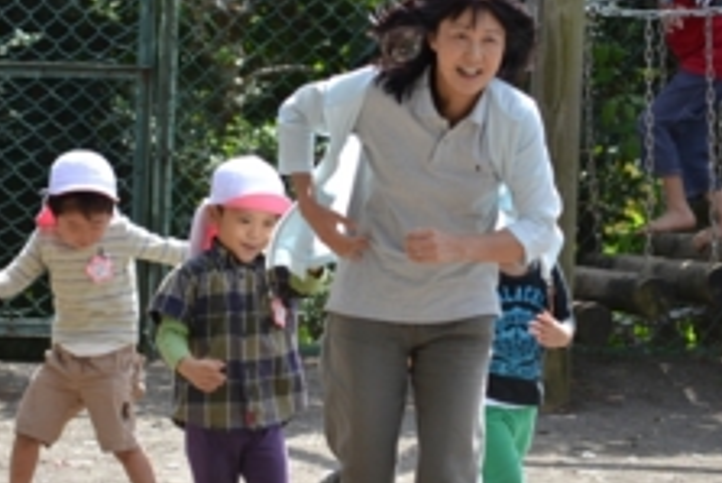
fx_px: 8087
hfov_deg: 5.1
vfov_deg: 3.4
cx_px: 259
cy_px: 196
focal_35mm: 403
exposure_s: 1/640
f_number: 5
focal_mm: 150
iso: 400
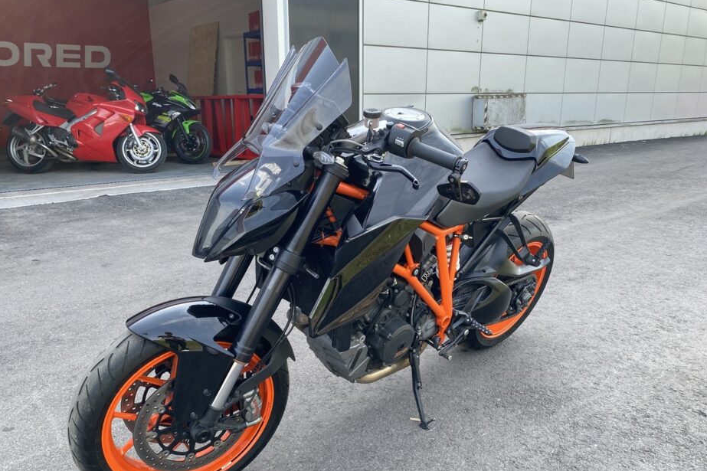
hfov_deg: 61.9
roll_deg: -0.1
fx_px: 589
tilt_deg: -16.3
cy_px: 273
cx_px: 342
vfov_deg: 43.5
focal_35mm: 30
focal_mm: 4.25
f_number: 1.8
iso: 32
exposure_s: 1/232
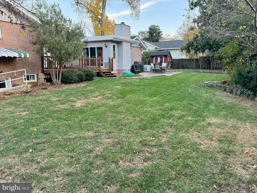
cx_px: 128
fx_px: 178
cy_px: 96
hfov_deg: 71.6
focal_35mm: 24
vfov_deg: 56.8
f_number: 1.78
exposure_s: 1/92
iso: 200
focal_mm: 6.86
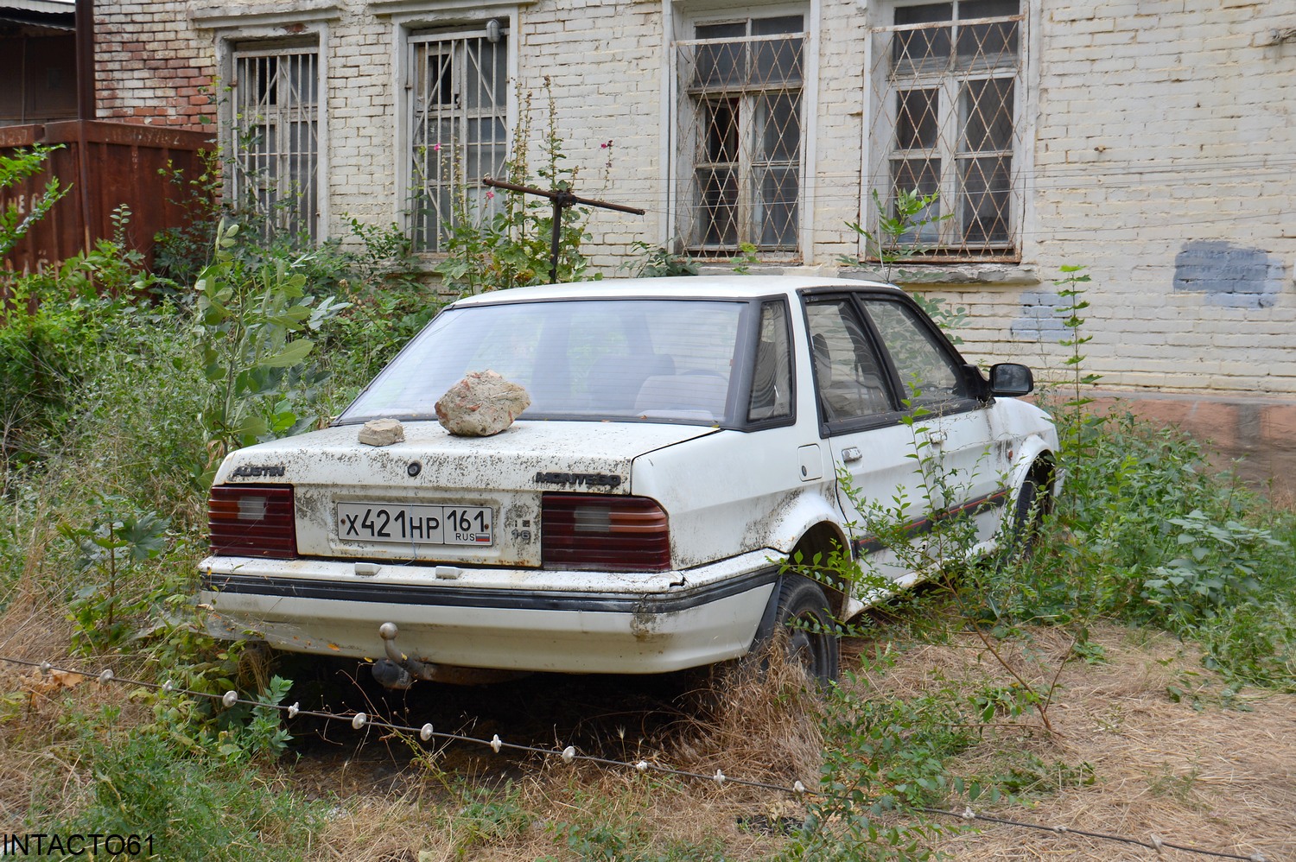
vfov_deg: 28.0
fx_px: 1727
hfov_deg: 41.1
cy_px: 431
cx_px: 648
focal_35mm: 48
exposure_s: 1/125
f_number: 5.6
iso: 200
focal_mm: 32
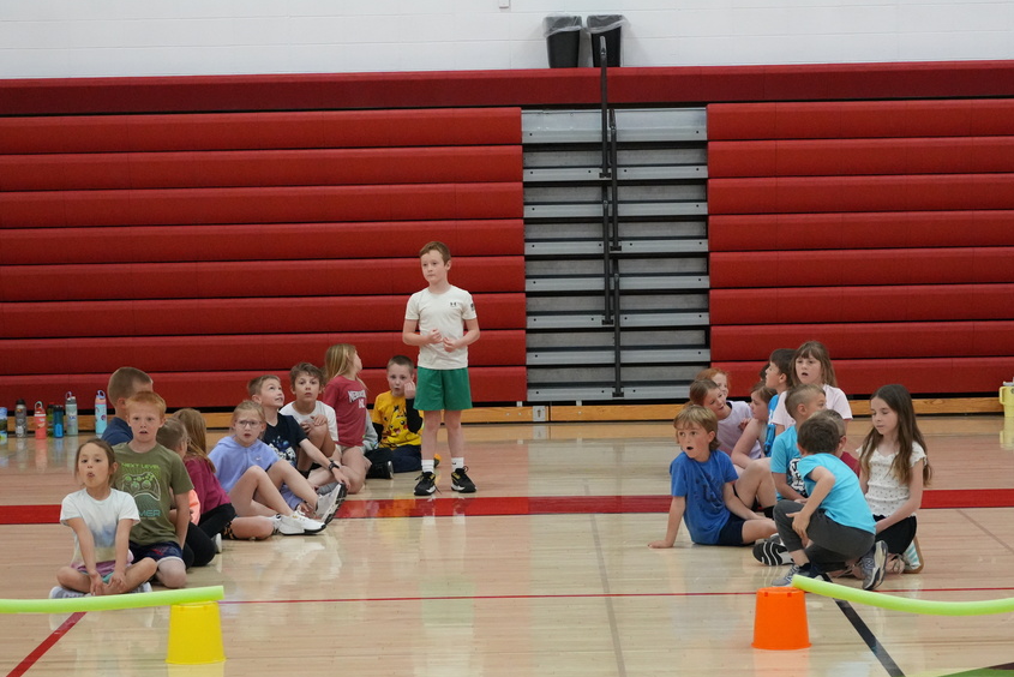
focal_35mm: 104
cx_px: 528
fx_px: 2919
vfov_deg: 13.2
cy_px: 374
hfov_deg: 19.7
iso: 5000
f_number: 5.6
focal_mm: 57
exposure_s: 1/400
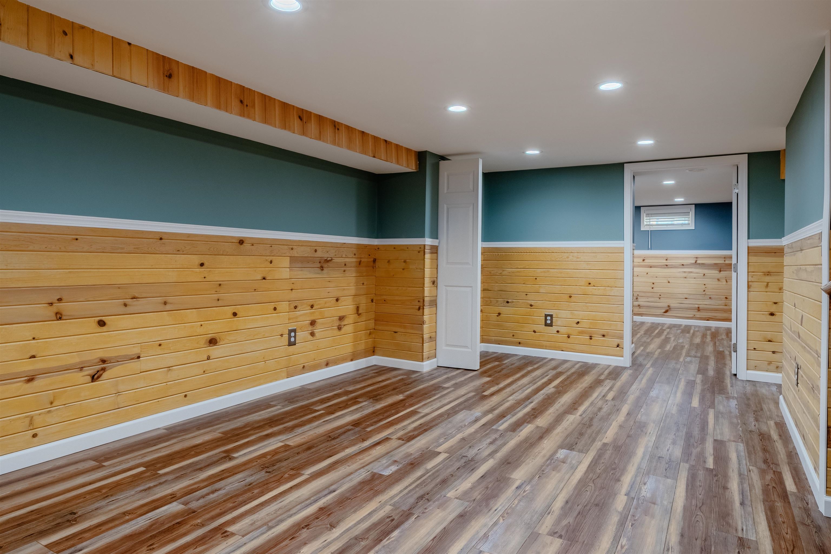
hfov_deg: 81.2
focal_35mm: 21
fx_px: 485
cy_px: 277
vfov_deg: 59.5
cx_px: 416
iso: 640
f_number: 9
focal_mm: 14
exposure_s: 1/200
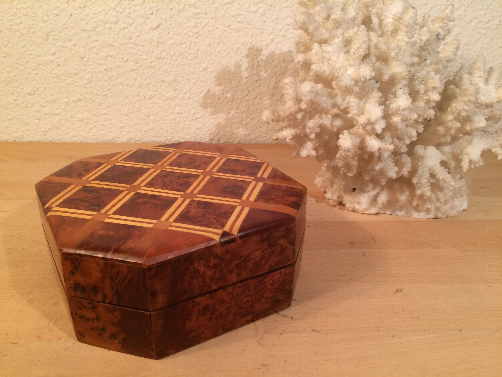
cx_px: 251
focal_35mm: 29
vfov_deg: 48.2
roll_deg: -1.7
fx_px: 421
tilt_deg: -24.5
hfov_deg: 61.7
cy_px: 188
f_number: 2.2
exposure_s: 1/33
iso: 64
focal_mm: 4.15
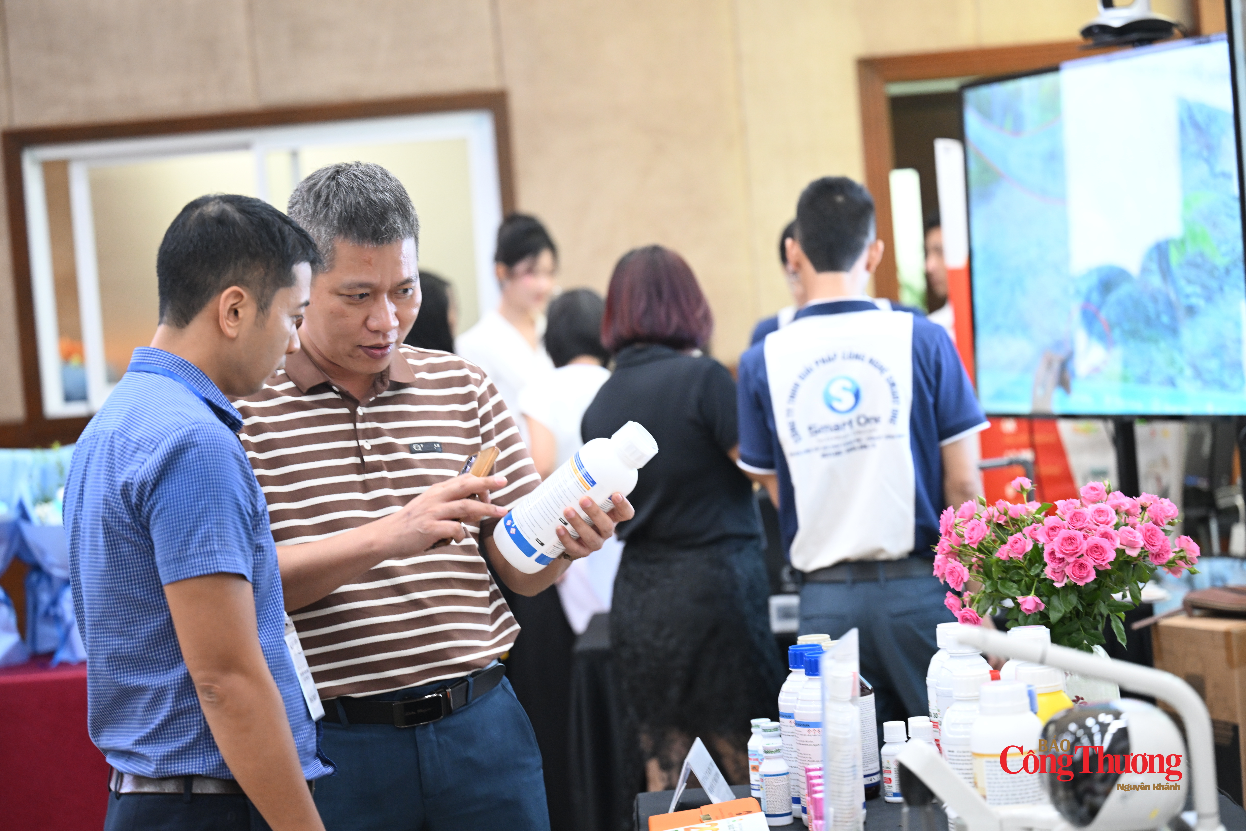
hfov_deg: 23.6
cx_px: 623
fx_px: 2976
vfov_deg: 15.9
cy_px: 416
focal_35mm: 86
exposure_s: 1/100
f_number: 2.8
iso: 2500
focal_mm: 86
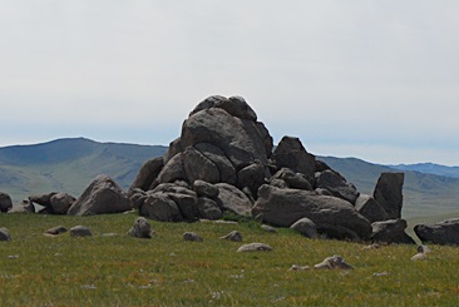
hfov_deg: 12.4
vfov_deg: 8.4
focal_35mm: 164
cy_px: 63
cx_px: 79
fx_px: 2093
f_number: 5.6
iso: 360
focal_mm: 50
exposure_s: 1/4000
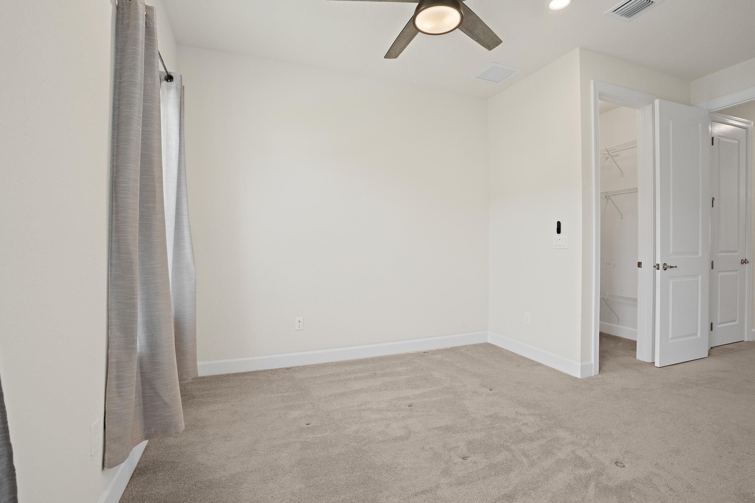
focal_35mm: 16
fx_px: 336
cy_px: 252
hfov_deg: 96.7
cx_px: 378
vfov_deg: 73.7
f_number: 11
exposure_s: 1/30
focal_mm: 16
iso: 2500
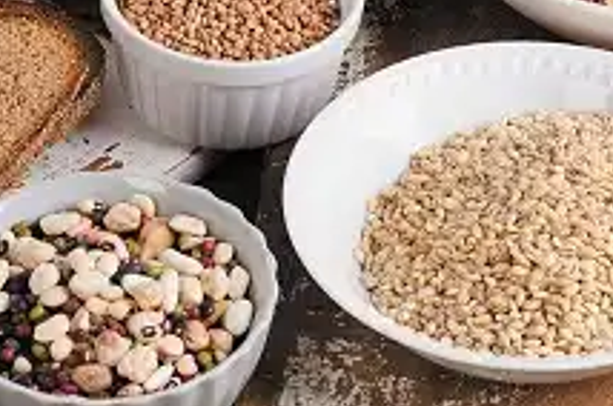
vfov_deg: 3.8
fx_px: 6077
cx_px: 146
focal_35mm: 357
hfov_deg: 5.8
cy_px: 116
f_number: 9
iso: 100
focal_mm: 85
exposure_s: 1/200
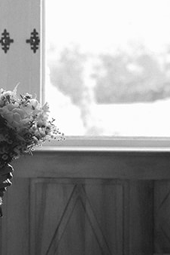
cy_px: 85
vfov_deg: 12.4
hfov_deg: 8.1
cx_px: -109
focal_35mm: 165
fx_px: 1169
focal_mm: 35
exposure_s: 1/250
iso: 400
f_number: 2
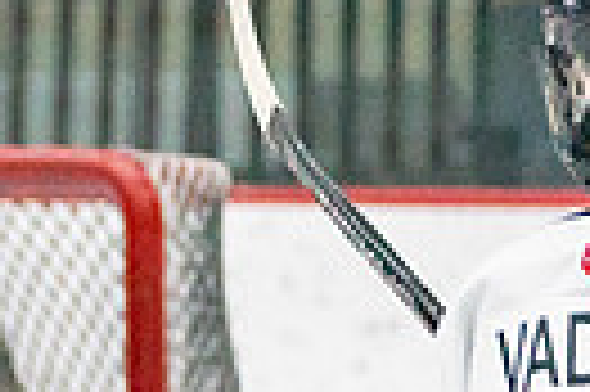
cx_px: -761
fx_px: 14650
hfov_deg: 2.3
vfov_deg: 1.5
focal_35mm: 895
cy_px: 930
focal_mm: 130
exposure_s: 1/1250
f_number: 2.8
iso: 3200
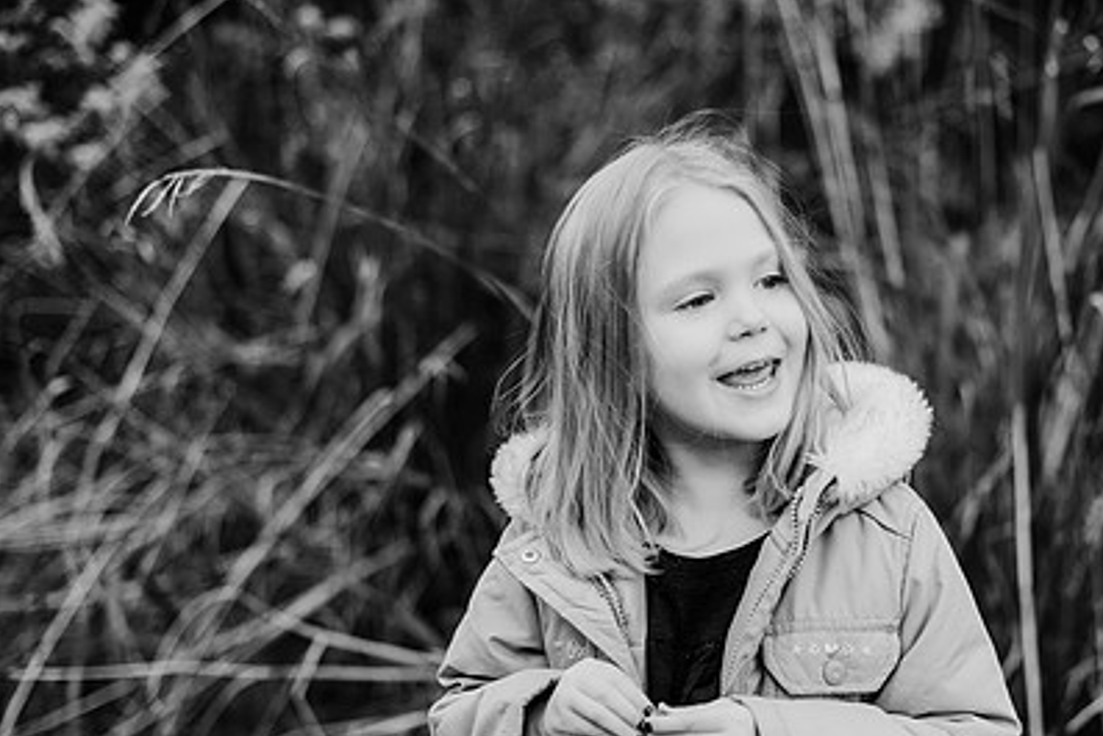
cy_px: 393
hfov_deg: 27.6
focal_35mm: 73
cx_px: 689
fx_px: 2237
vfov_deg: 18.7
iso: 320
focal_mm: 50
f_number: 2.2
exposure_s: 1/800
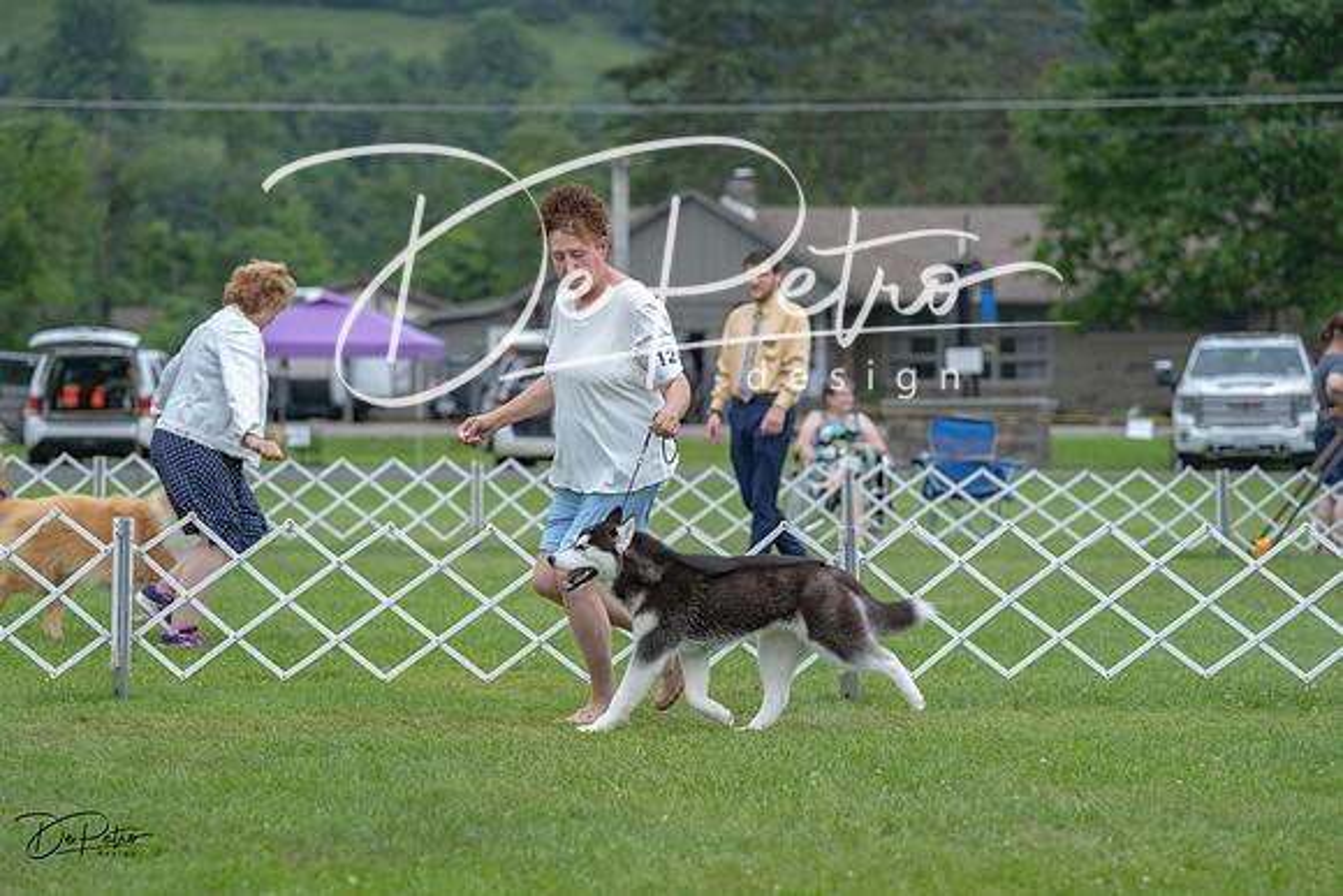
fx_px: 5336
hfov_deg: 14.3
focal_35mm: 143
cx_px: 672
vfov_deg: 9.6
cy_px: 448
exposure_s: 1/1000
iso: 400
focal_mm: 143
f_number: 4.5
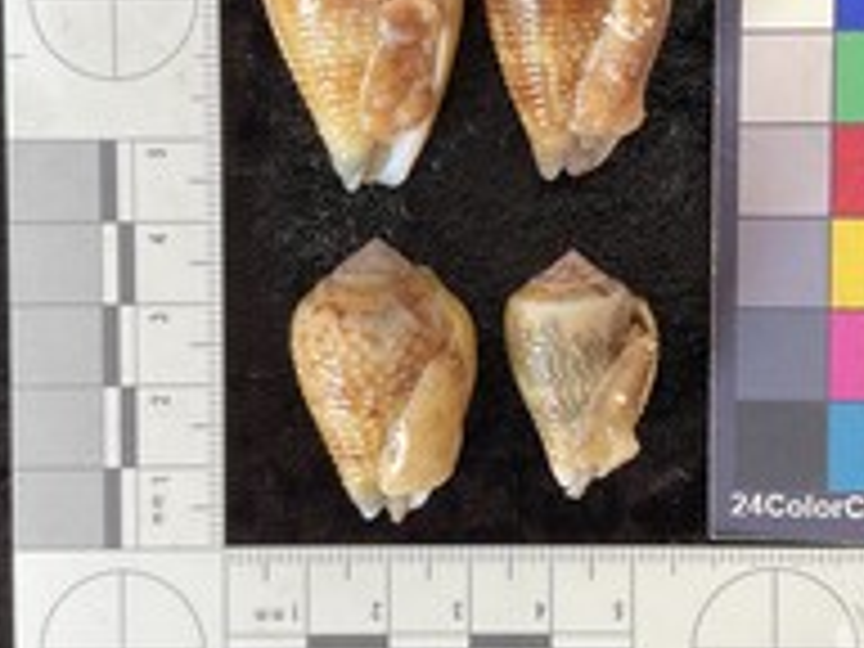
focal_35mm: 53
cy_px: 272
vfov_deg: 27.5
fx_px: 1323
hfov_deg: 36.1
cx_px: 500
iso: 40
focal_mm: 3
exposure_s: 1/100
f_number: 1.8
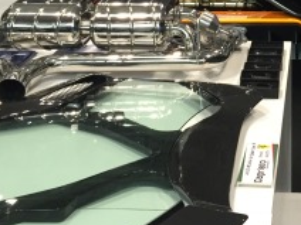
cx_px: 278
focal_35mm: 80
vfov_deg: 17.4
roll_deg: -0.7
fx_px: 696
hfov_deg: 23.7
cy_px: -57
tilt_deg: -8.7
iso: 100
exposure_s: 1/30
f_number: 2.2
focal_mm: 4.15
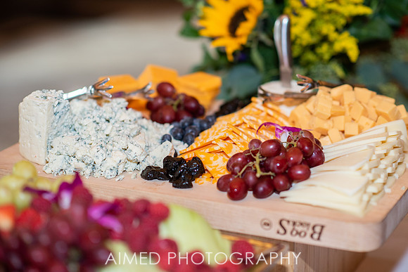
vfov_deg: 14.7
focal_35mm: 93
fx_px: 1053
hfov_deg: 21.9
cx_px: 223
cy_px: 123
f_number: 2
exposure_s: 1/200
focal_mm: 85
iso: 500
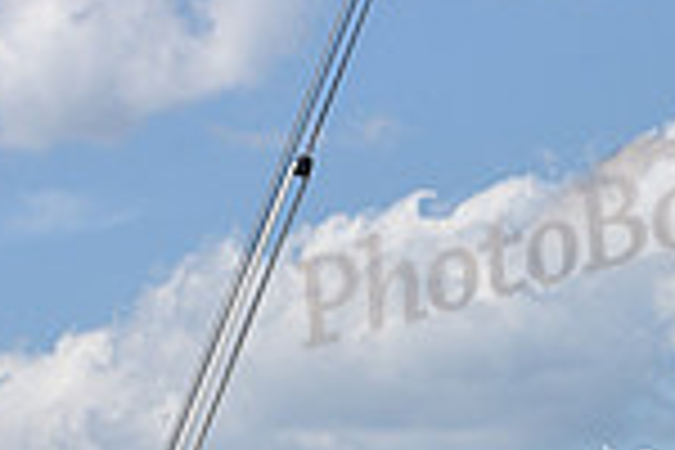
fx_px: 5662
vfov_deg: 4.5
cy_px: 817
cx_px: 1166
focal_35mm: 302
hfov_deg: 6.7
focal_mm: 78
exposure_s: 1/1250
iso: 320
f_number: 9
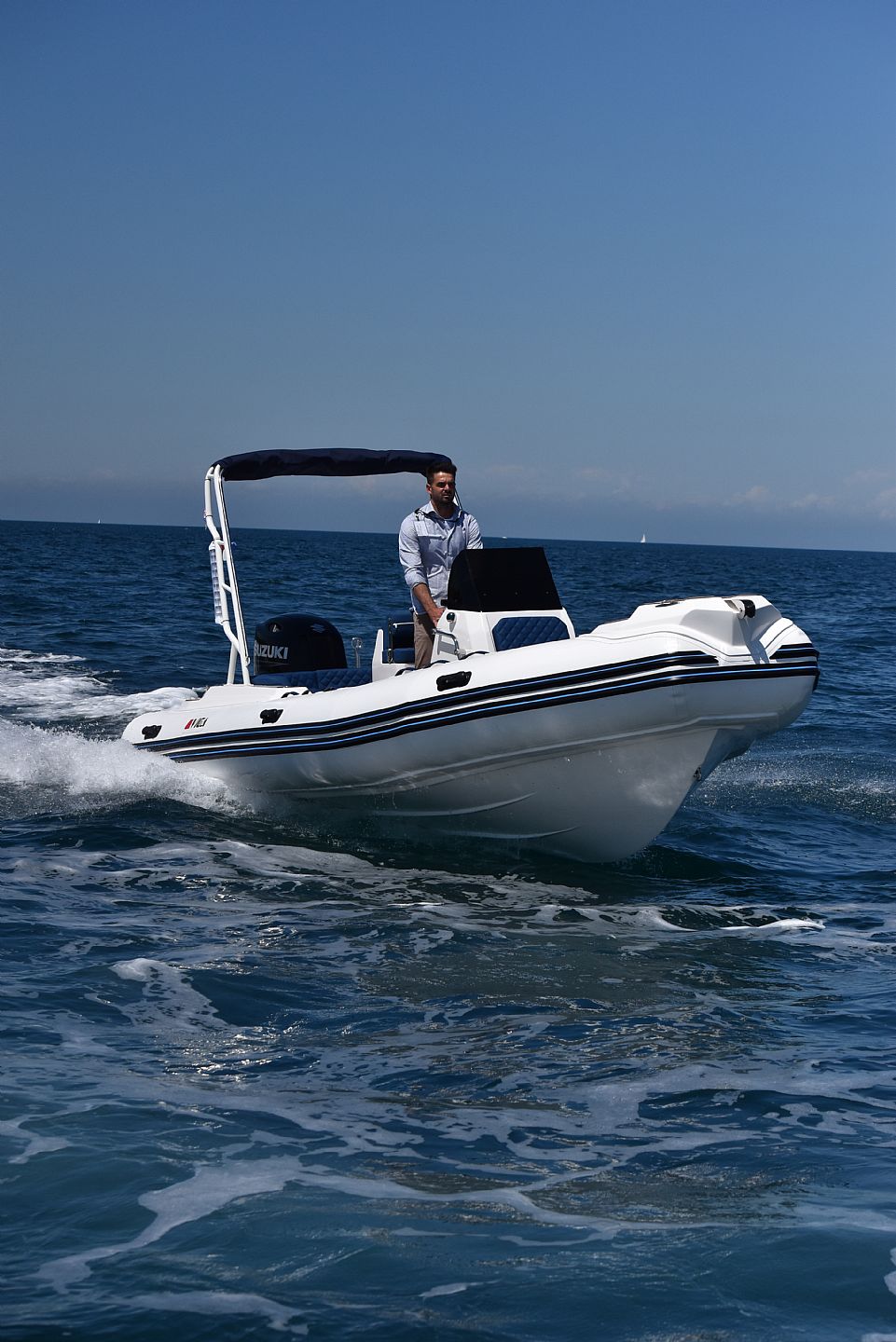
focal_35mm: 82
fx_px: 3078
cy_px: 671
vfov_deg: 24.6
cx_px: 448
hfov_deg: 16.6
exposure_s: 1/2000
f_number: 8
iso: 360
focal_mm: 55
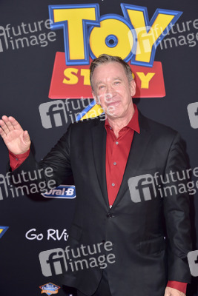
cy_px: 148
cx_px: 99
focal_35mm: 92
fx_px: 758
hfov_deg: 14.9
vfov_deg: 22.1
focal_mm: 92
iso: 500
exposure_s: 1/200
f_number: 7.1
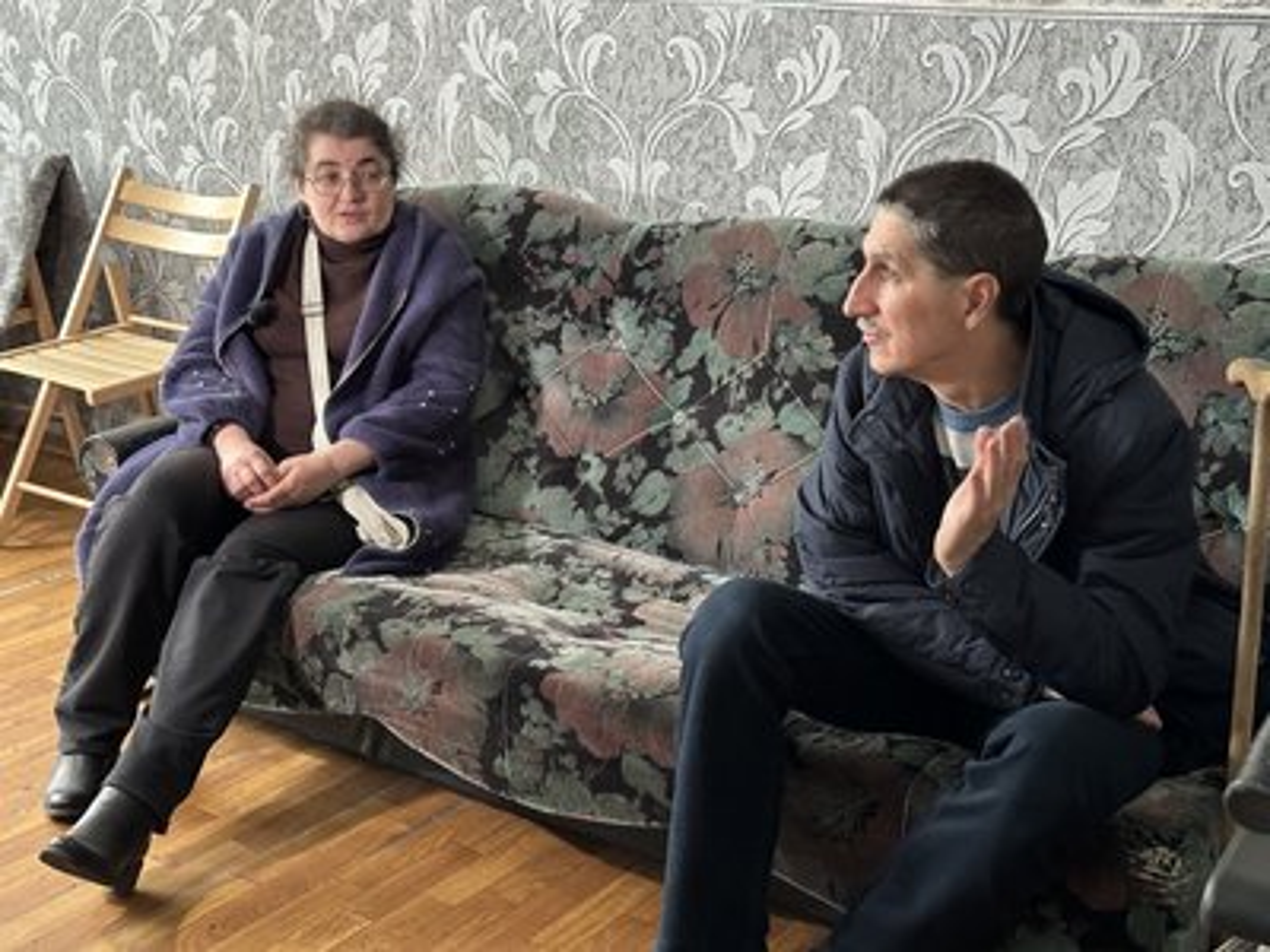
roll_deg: -0.7
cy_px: 476
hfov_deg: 39.7
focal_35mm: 48
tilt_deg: -17.0
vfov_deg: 30.3
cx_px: 635
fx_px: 1761
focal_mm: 6.86
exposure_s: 1/40
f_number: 1.78
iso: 400
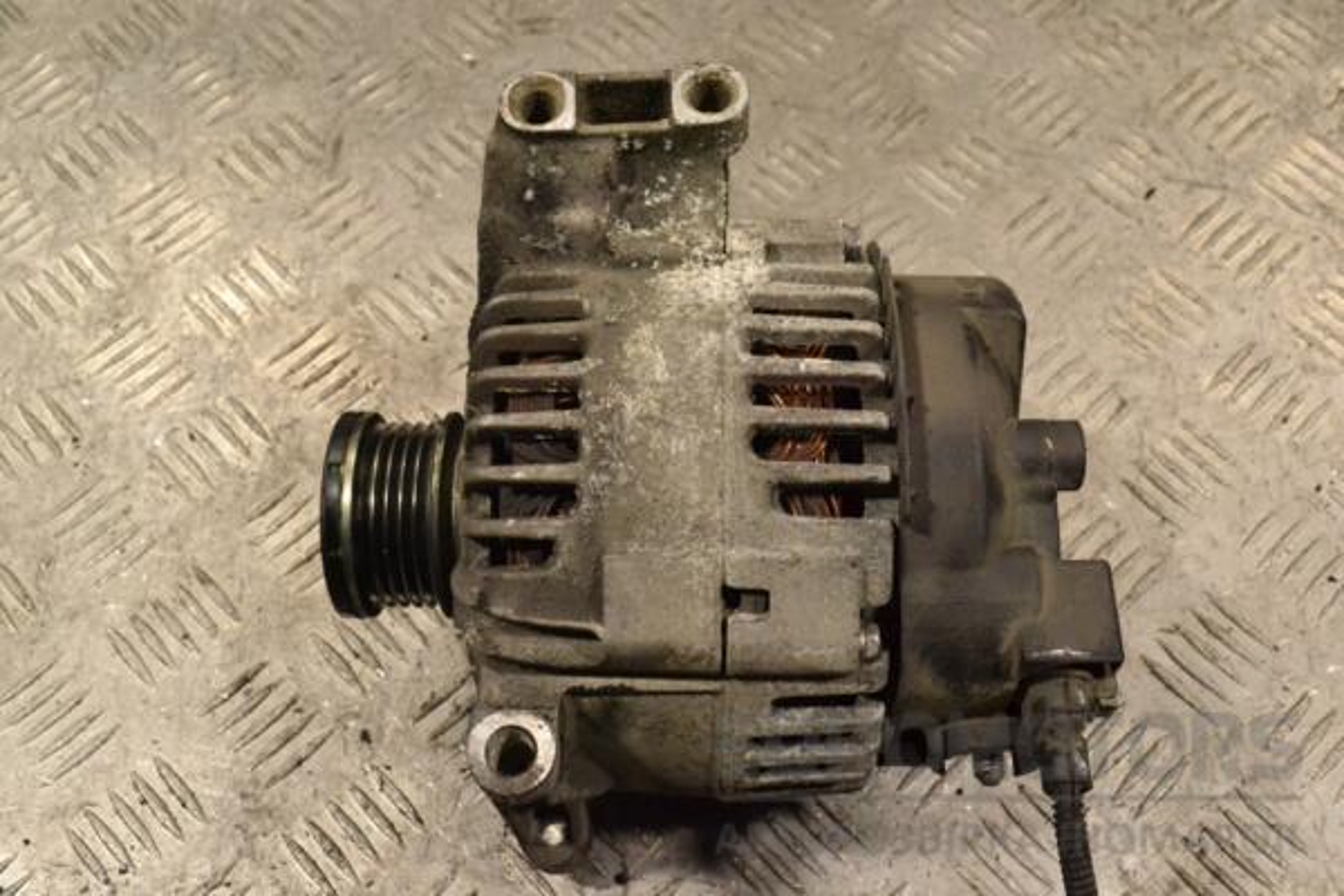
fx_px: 1456
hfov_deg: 49.6
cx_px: 672
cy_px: 448
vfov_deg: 34.2
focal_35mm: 39
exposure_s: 1/400
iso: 3200
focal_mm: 26
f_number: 10
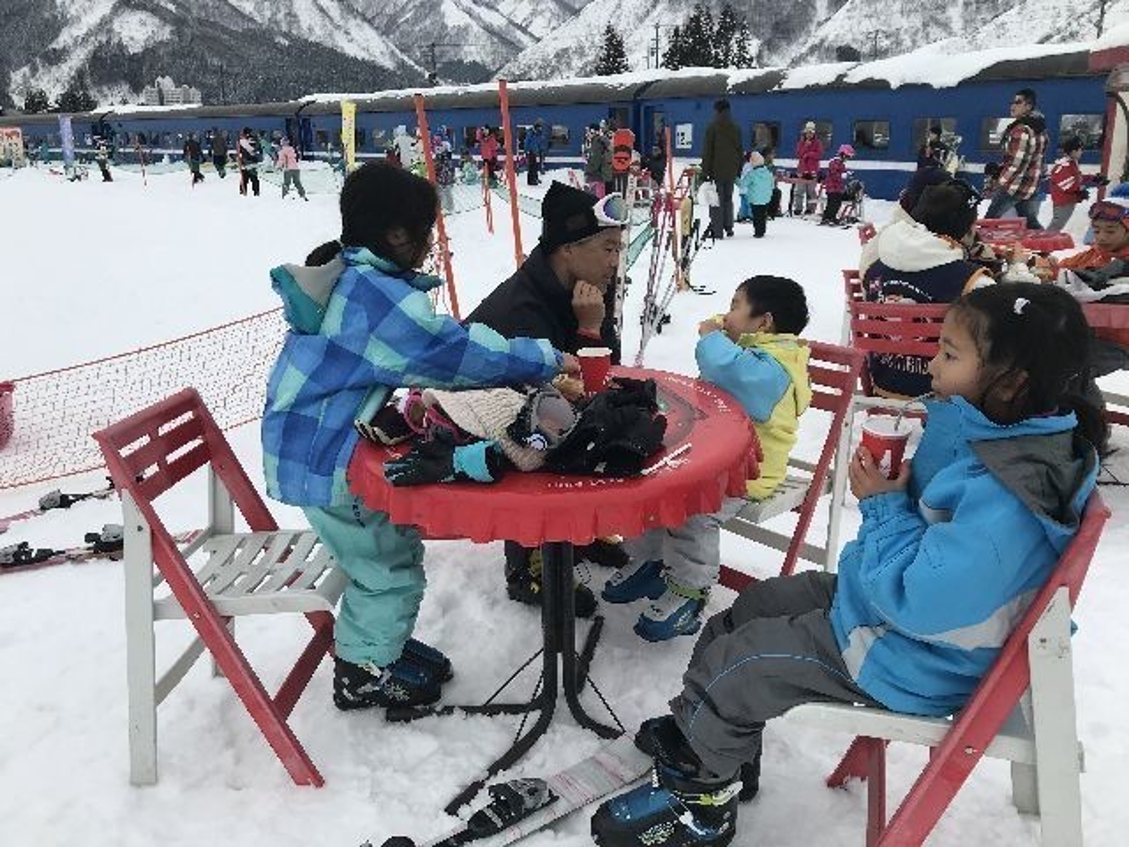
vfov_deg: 49.7
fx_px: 913
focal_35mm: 28
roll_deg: +1.1
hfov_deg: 63.4
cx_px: 564
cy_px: 424
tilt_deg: -16.2
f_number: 1.8
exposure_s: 1/2817
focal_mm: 3.99
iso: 20
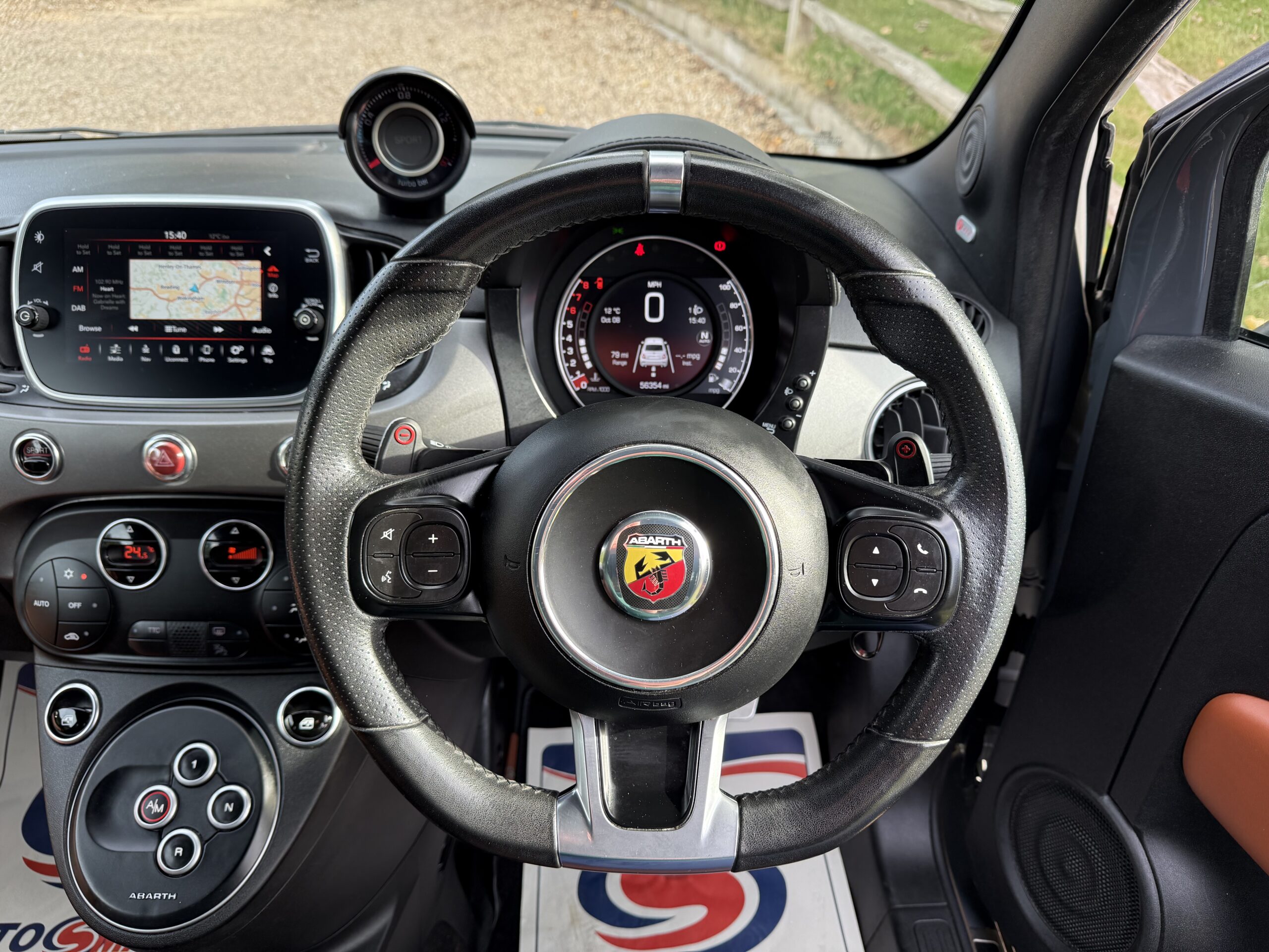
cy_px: 476
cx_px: 634
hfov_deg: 71.6
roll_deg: -2.6
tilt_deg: -33.6
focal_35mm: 24
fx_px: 880
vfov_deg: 56.8
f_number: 1.78
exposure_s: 1/246
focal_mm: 6.76
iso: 160
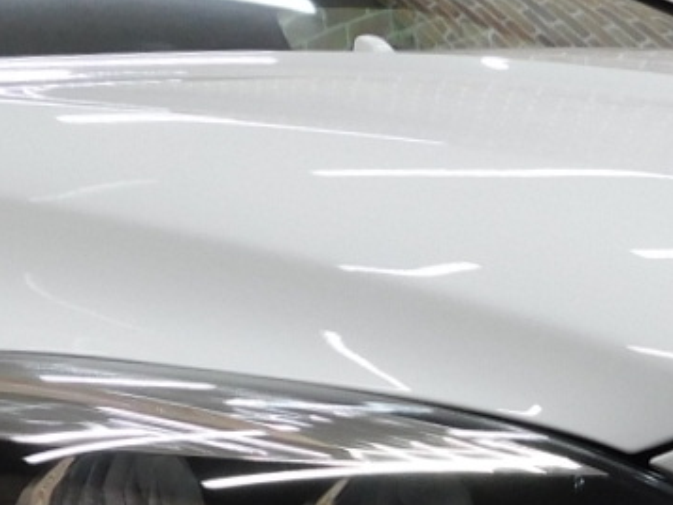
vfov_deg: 13.2
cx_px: 584
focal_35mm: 103
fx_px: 2003
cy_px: 857
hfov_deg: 18.8
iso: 125
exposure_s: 1/30
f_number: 3
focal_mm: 4
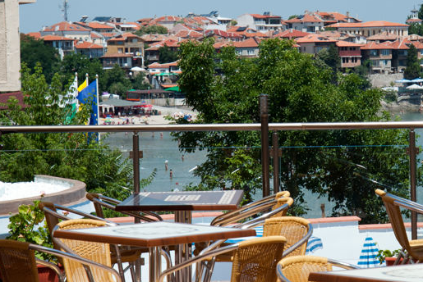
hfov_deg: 12.1
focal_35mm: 169
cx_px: 307
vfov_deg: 8.1
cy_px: 104
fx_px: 1987
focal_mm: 85
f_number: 16
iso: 1000
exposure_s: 1/1000
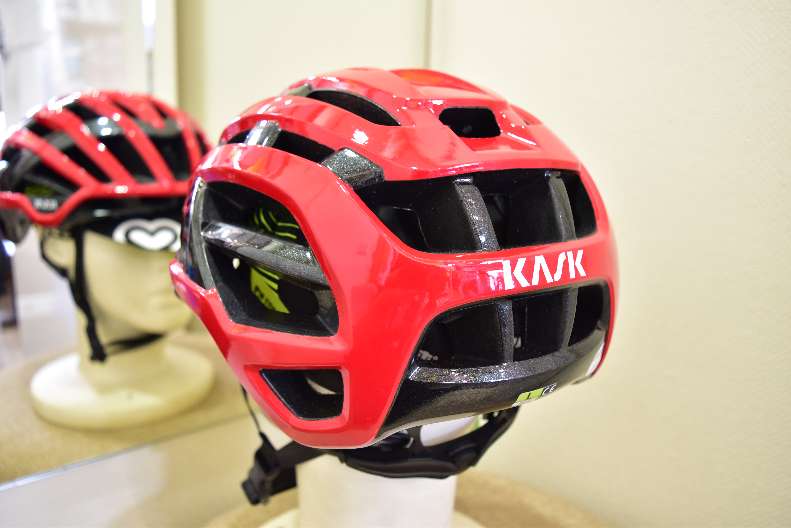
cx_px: 396
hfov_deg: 61.9
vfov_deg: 43.6
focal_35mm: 30
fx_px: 659
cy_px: 264
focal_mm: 20
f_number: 4
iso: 640
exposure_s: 1/15
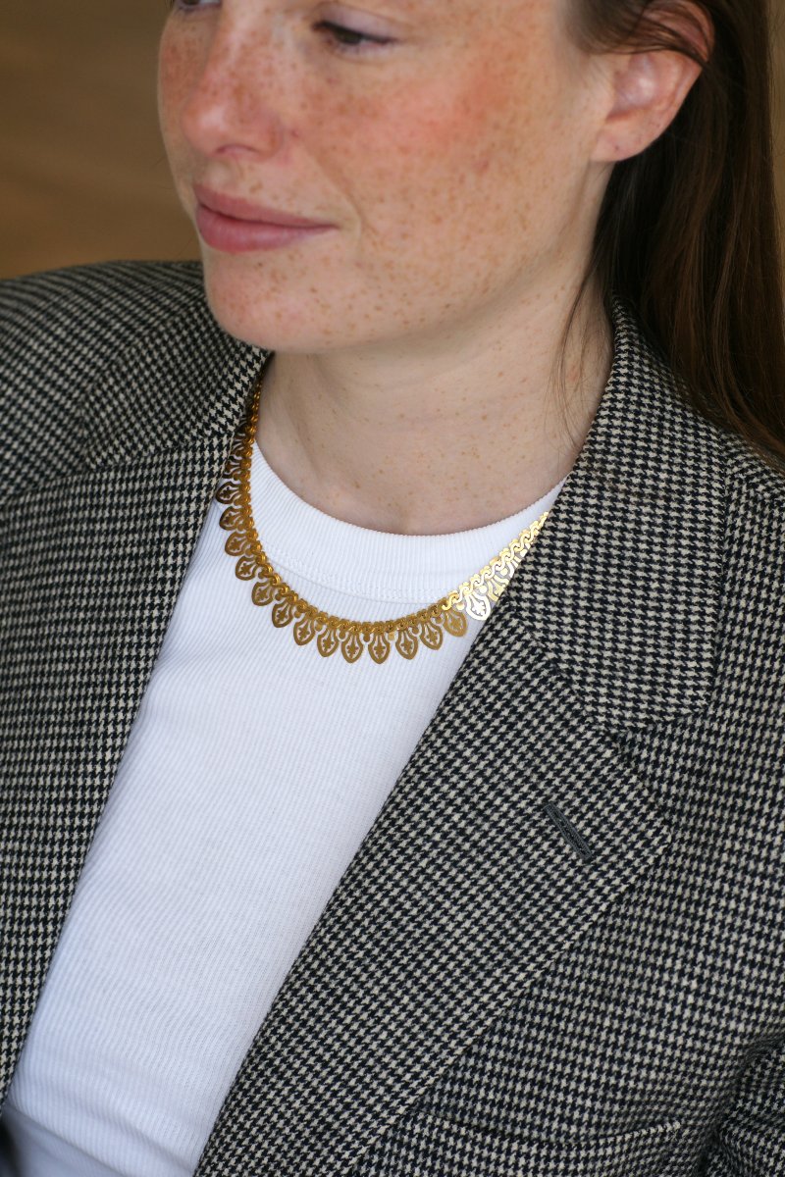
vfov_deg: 19.5
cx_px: 392
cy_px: 588
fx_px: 3434
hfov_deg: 13.0
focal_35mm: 105
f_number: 4.5
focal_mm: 70
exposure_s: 1/160
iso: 200
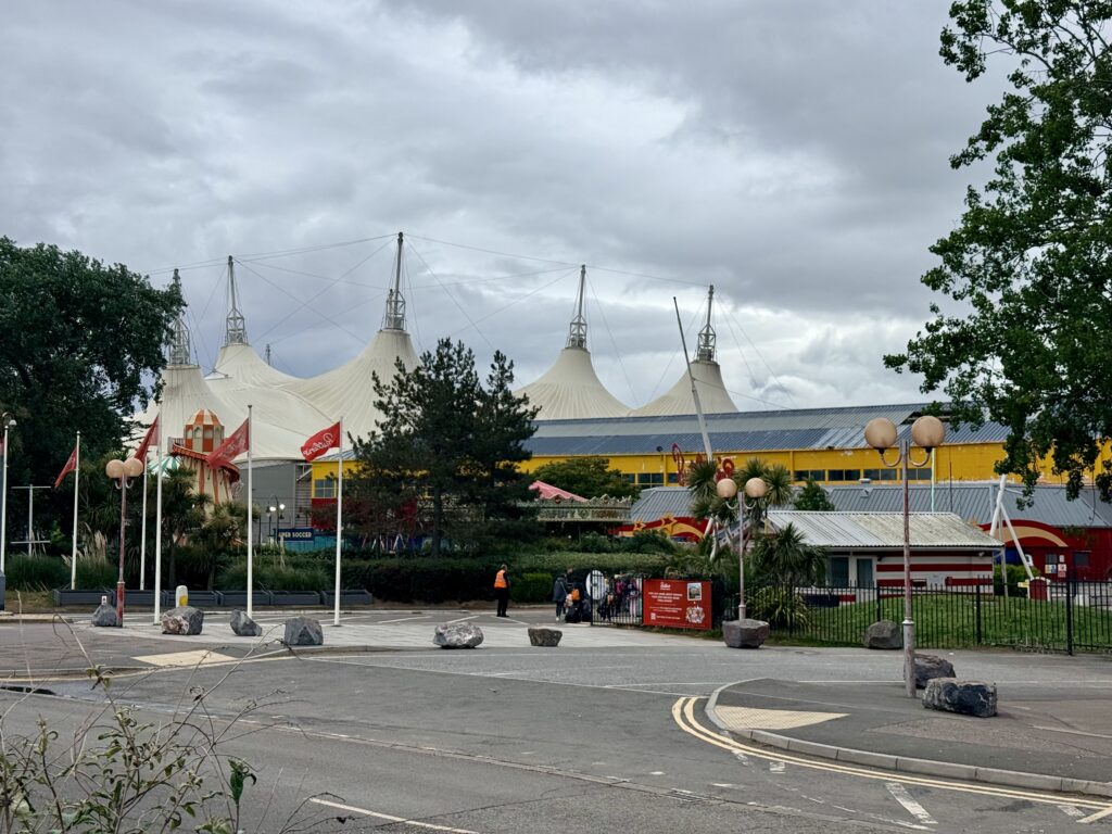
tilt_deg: +3.8
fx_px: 1542
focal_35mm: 48
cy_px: 417
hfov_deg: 39.7
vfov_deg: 30.3
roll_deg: -0.3
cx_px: 556
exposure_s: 1/8772
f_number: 1.78
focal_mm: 6.76
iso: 64
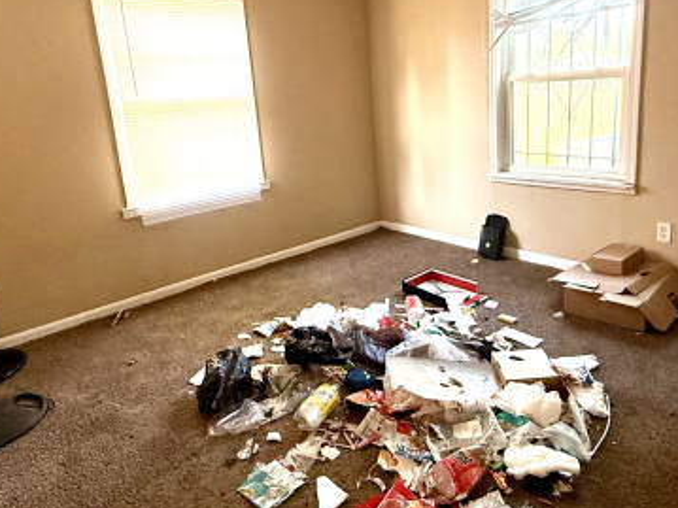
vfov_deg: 52.7
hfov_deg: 67.3
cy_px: 206
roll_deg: +4.0
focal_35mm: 26
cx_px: 360
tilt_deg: -12.2
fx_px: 509
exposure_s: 1/95
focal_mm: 2.22
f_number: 2.2
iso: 320
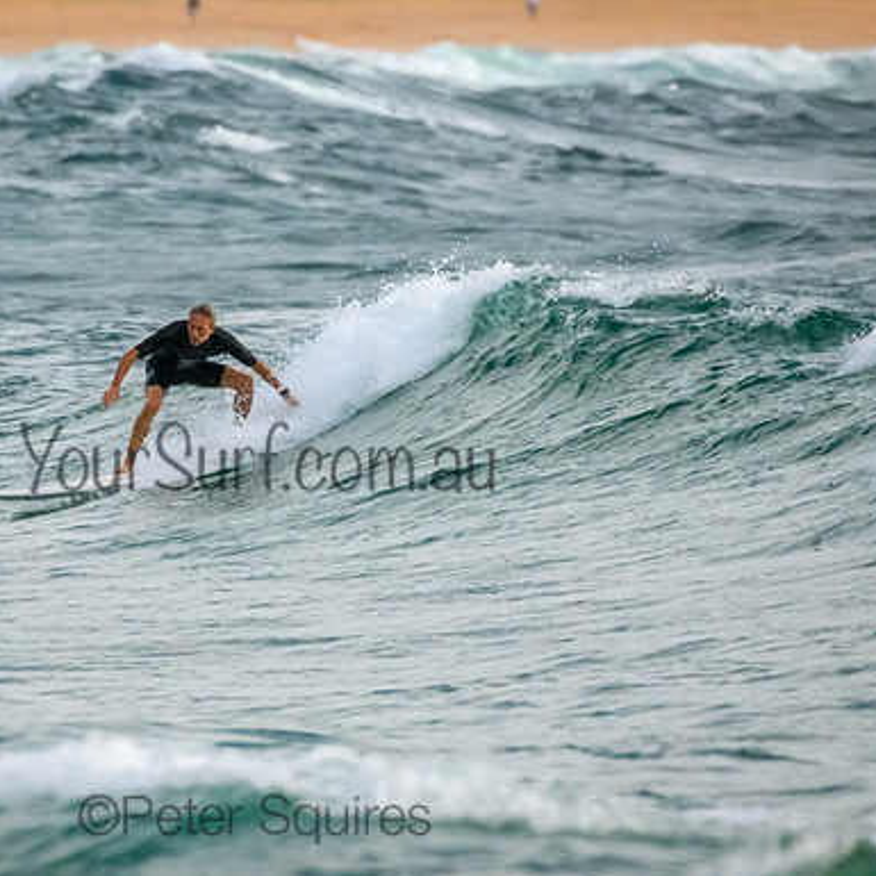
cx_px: 255
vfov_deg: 1.4
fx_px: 36676
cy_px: 438
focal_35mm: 1281
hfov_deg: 1.4
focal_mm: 1000
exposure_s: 1/4000
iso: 6400
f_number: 11
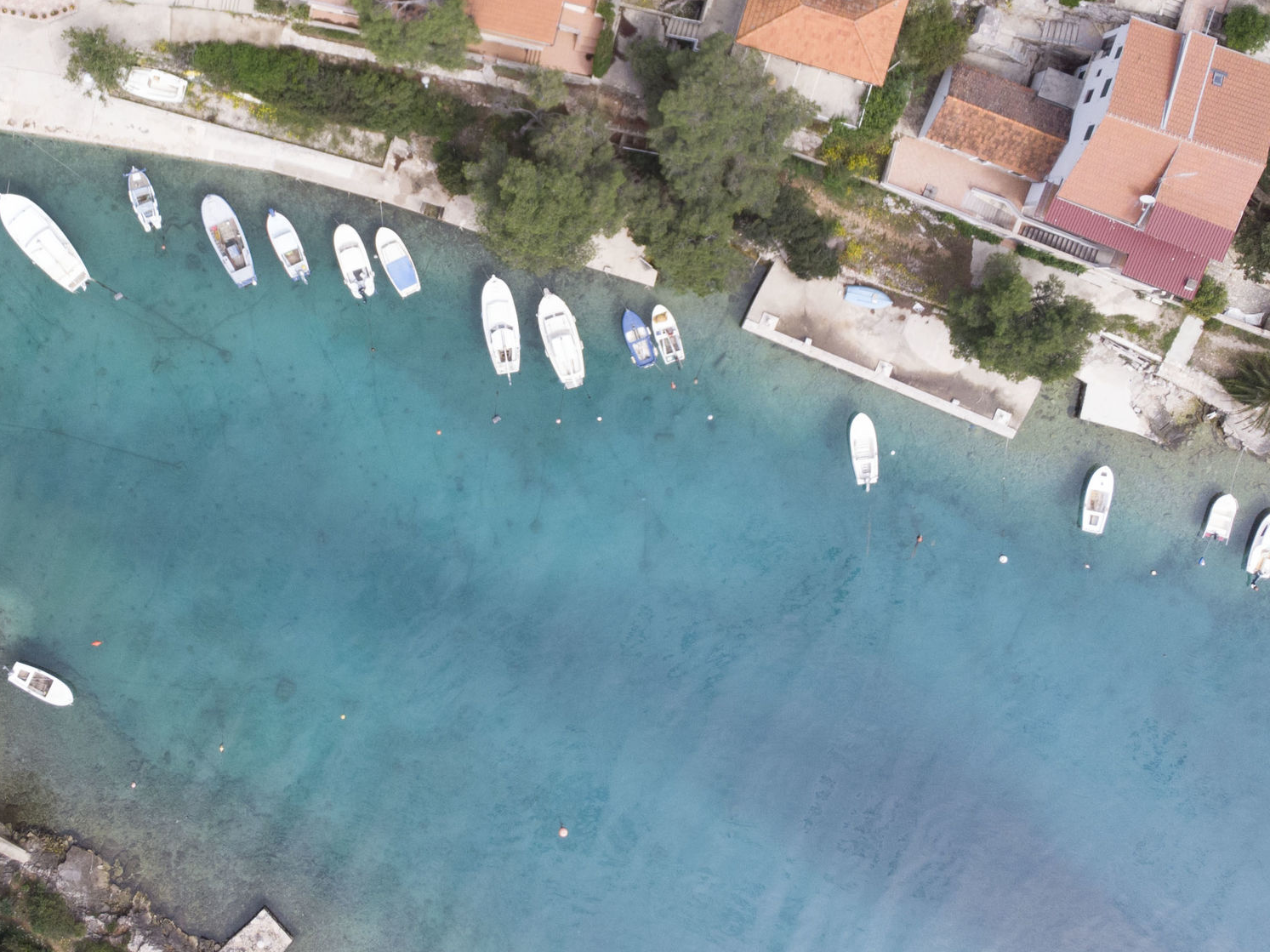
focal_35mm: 45
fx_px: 1651
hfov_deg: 41.7
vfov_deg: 31.9
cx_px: 453
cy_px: 306
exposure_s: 1/800
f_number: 2.8
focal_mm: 4.5
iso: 100
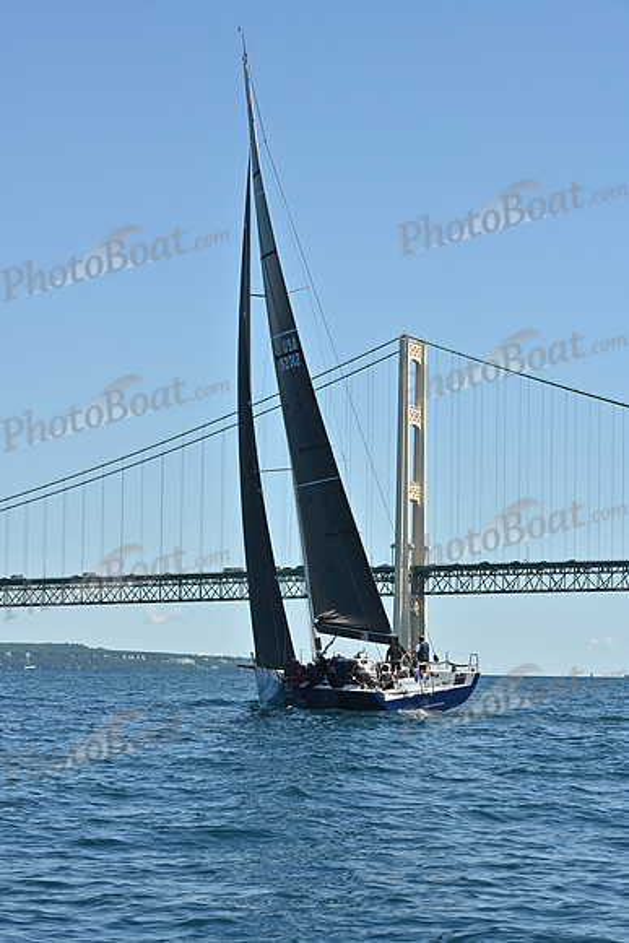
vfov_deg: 22.6
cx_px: 314
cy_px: 472
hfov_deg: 15.2
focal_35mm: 90
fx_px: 2357
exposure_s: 1/1000
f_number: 9
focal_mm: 90
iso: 320
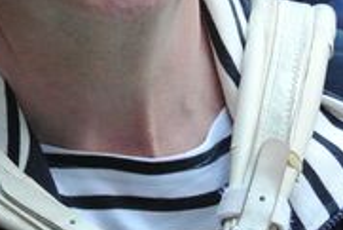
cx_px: 153
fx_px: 3633
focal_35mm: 381
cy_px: -47
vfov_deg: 3.6
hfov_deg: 5.4
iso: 1250
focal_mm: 31.9
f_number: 3.8
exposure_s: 1/125
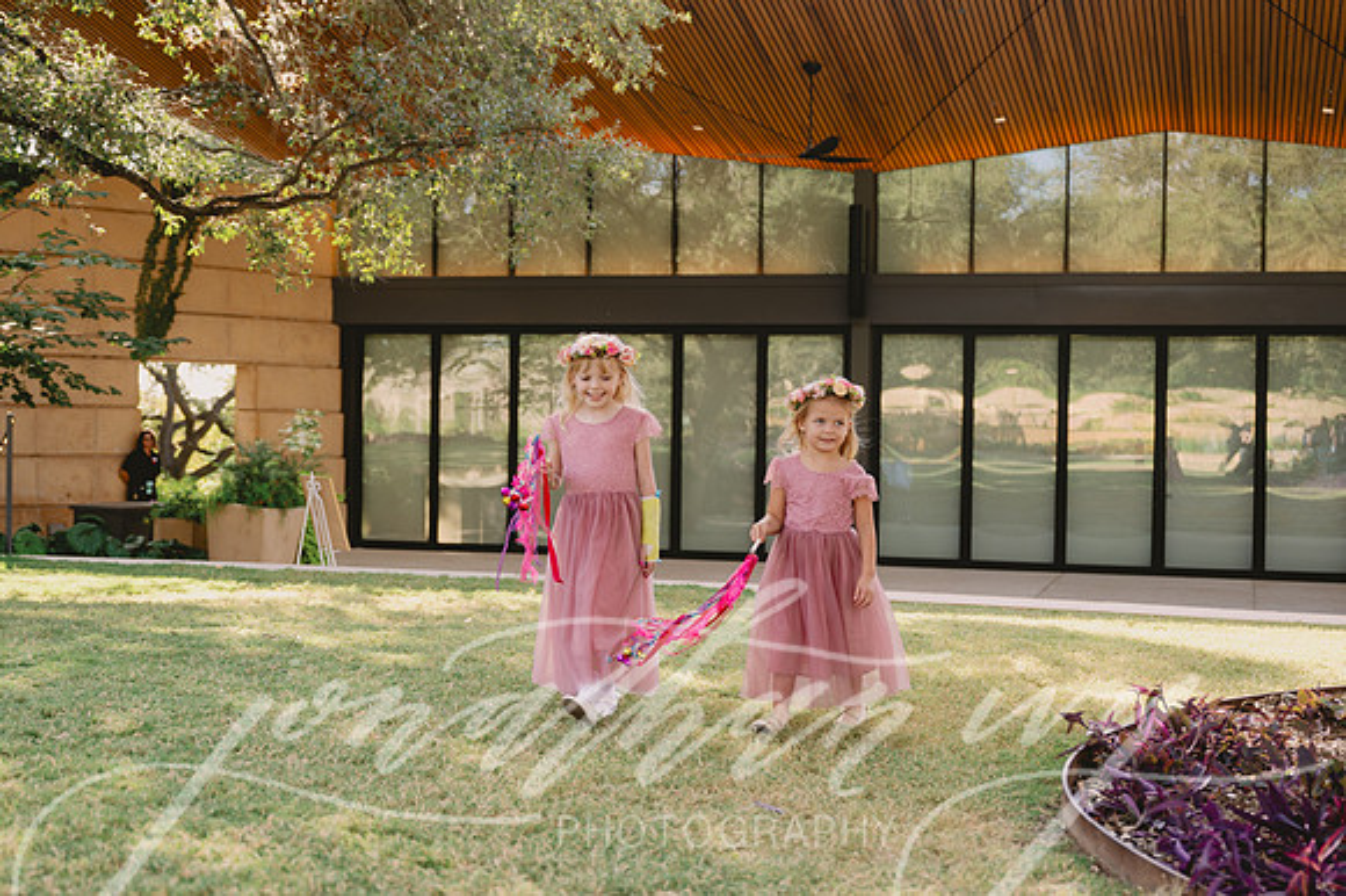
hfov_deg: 35.0
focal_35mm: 57
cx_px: 551
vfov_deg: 23.8
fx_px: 2129
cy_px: 453
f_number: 2.8
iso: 80
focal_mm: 43
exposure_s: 1/320
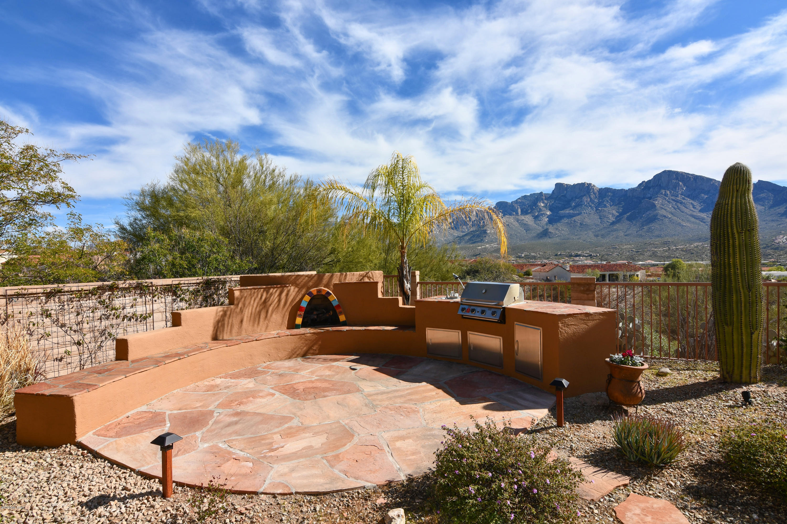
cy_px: 262
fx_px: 372
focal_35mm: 17
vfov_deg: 70.4
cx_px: 394
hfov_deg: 93.3
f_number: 11
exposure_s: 1/250
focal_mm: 11.5
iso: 100
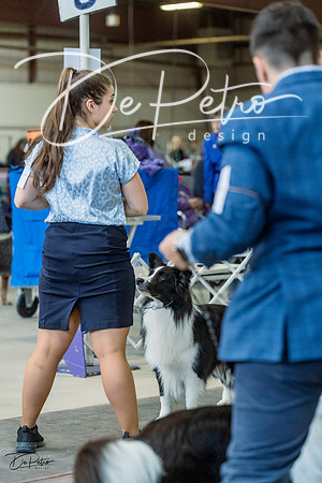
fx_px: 1556
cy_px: 242
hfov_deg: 11.8
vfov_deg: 17.6
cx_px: 161
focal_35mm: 116
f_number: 4
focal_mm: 116
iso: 6400
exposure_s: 1/400
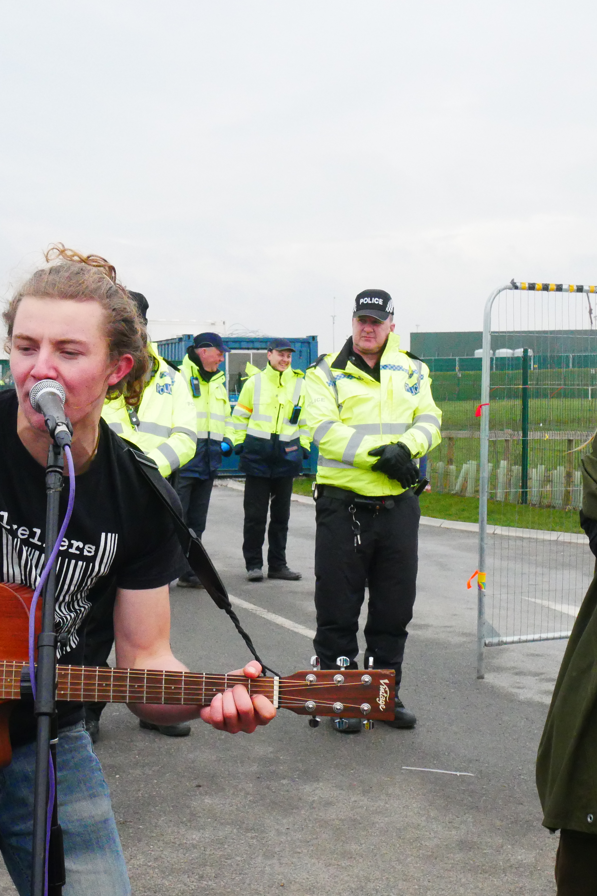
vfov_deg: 35.6
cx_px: 269
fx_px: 1393
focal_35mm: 56
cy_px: 450
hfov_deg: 24.2
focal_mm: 20
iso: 3200
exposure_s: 1/1300
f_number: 7.1
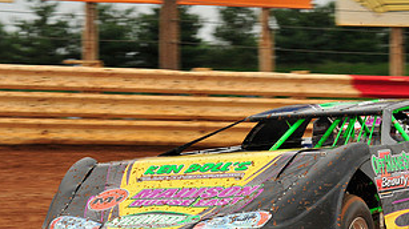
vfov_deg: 5.8
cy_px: 205
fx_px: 2254
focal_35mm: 208
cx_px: 277
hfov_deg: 10.4
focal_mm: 105
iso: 640
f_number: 8
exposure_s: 1/320
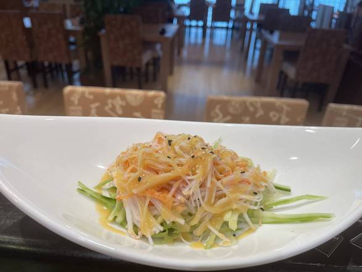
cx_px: 181
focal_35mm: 26
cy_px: 136
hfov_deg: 67.3
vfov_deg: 53.1
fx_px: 272
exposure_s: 1/60
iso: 80
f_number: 1.6
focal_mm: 5.1
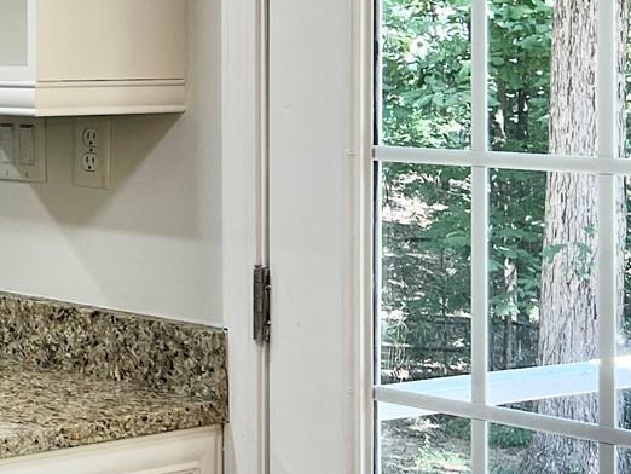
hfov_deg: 17.3
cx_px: -329
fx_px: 1860
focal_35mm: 102
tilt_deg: +0.5
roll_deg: +0.3
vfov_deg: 14.3
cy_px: 23
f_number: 1.5
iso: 64
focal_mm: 5.7
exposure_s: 1/120
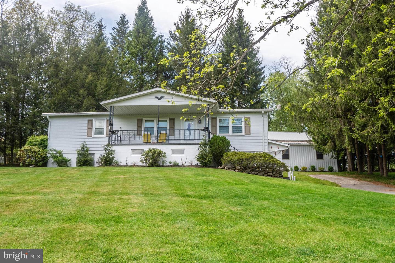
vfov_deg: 36.9
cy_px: 132
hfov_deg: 53.1
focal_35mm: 36
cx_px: 198
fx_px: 395
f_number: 10
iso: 500
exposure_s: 1/250
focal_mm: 24
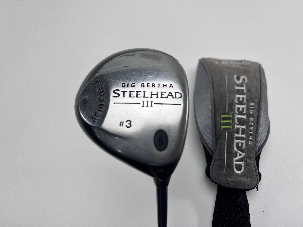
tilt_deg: -69.0
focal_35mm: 26
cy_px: 114
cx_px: 152
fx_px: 228
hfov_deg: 67.3
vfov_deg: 53.1
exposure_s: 1/469
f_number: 1.6
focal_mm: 5.1
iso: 50
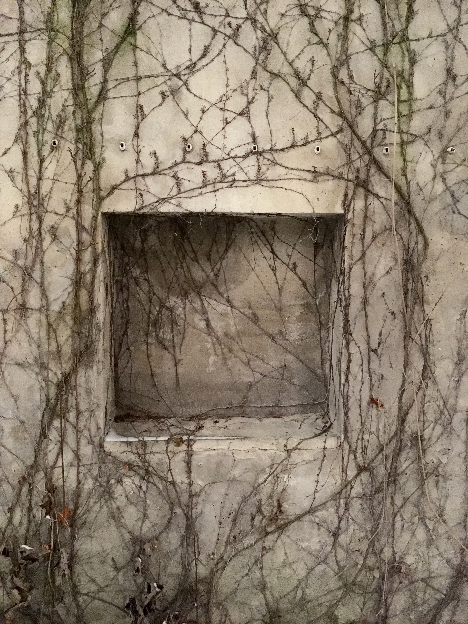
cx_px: 234
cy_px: 312
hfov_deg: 48.2
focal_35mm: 29
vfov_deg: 61.7
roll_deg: -0.2
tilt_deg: -5.9
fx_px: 523
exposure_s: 1/17
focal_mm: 4.15
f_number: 2.2
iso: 800
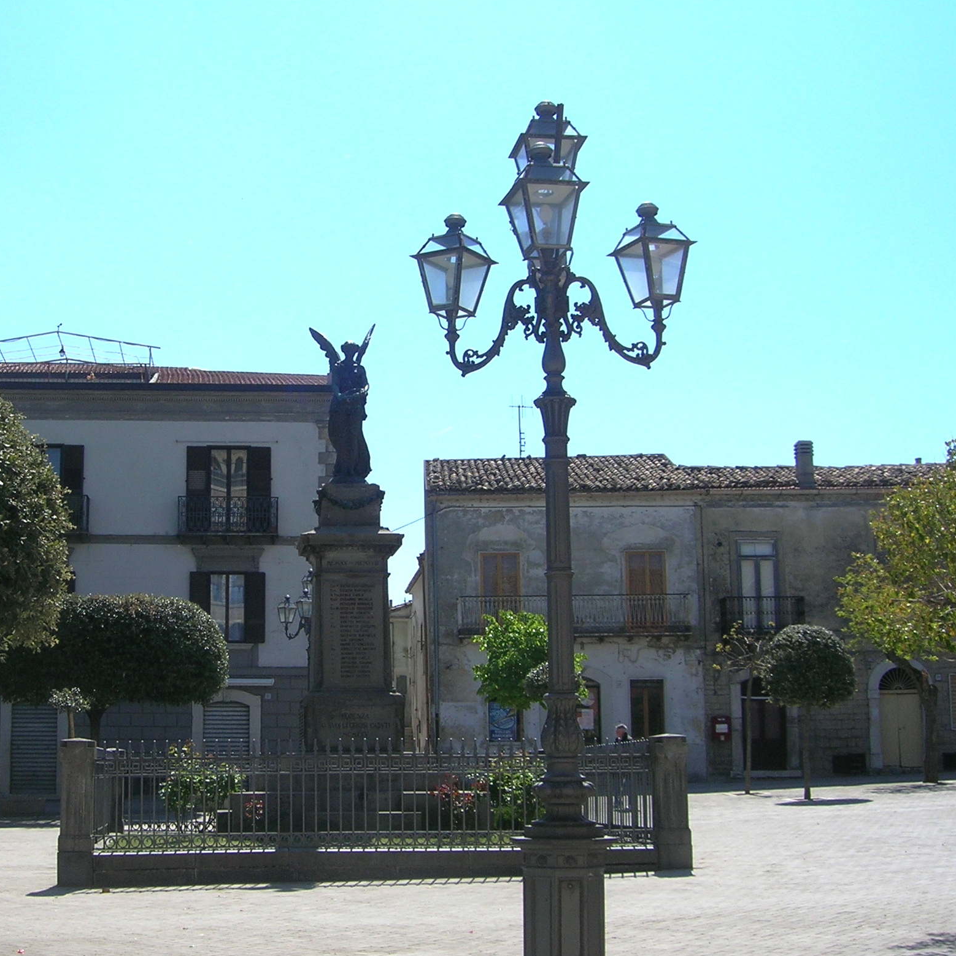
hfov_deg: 33.7
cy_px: 475
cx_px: 301
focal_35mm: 50
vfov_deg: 34.0
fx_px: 1562
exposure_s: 1/393
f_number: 4.9
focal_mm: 5.7
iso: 50
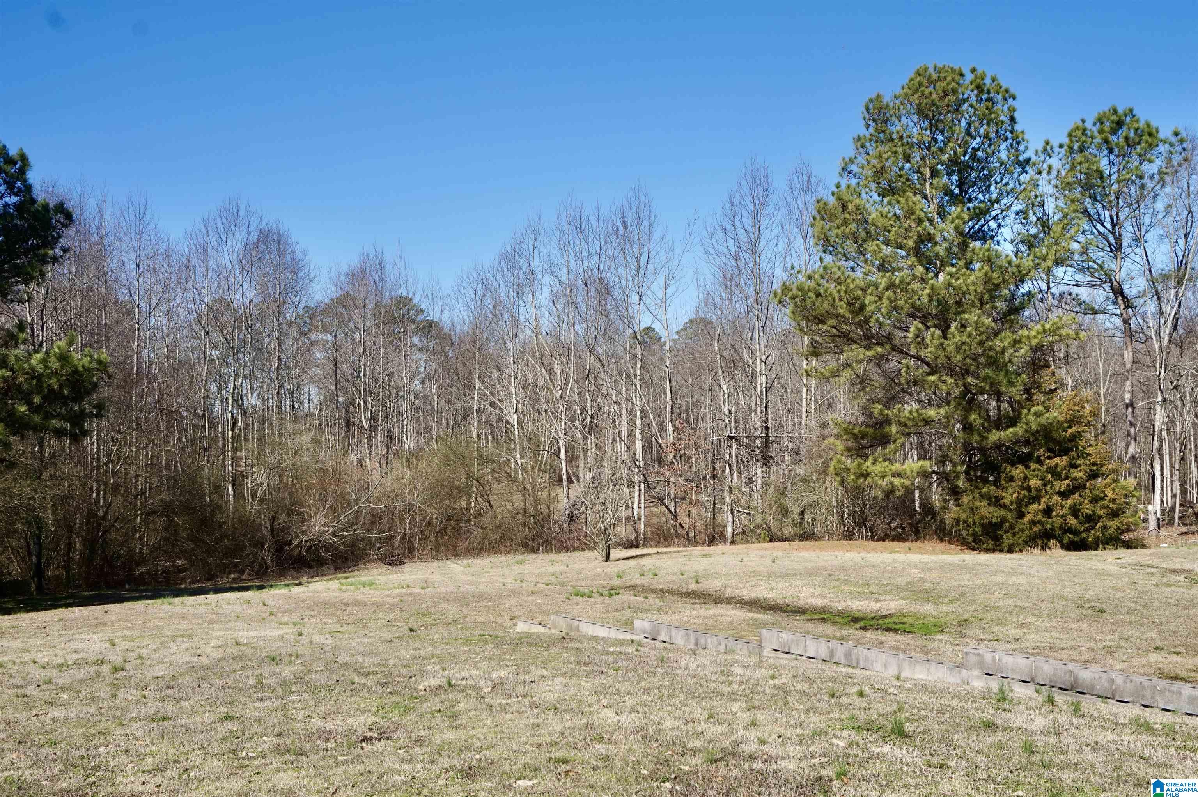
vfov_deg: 36.8
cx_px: 599
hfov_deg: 53.2
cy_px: 398
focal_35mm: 36
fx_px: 1197
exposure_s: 1/160
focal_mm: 24
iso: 100
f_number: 11
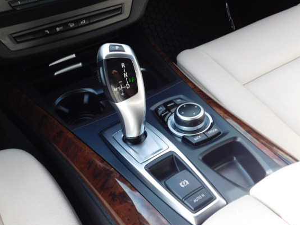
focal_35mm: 36
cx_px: 135
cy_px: 134
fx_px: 312
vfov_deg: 39.5
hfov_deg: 51.3
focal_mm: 5.3
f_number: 3.2
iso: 125
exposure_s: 1/100
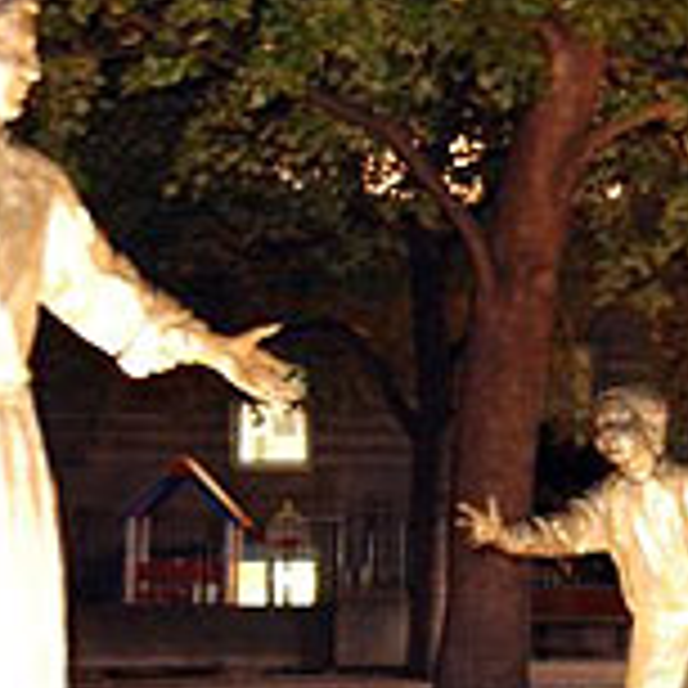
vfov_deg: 20.1
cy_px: 400
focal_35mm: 86
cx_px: 666
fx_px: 1939
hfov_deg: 19.6
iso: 400
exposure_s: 1/1.6
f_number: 3.8
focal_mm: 23
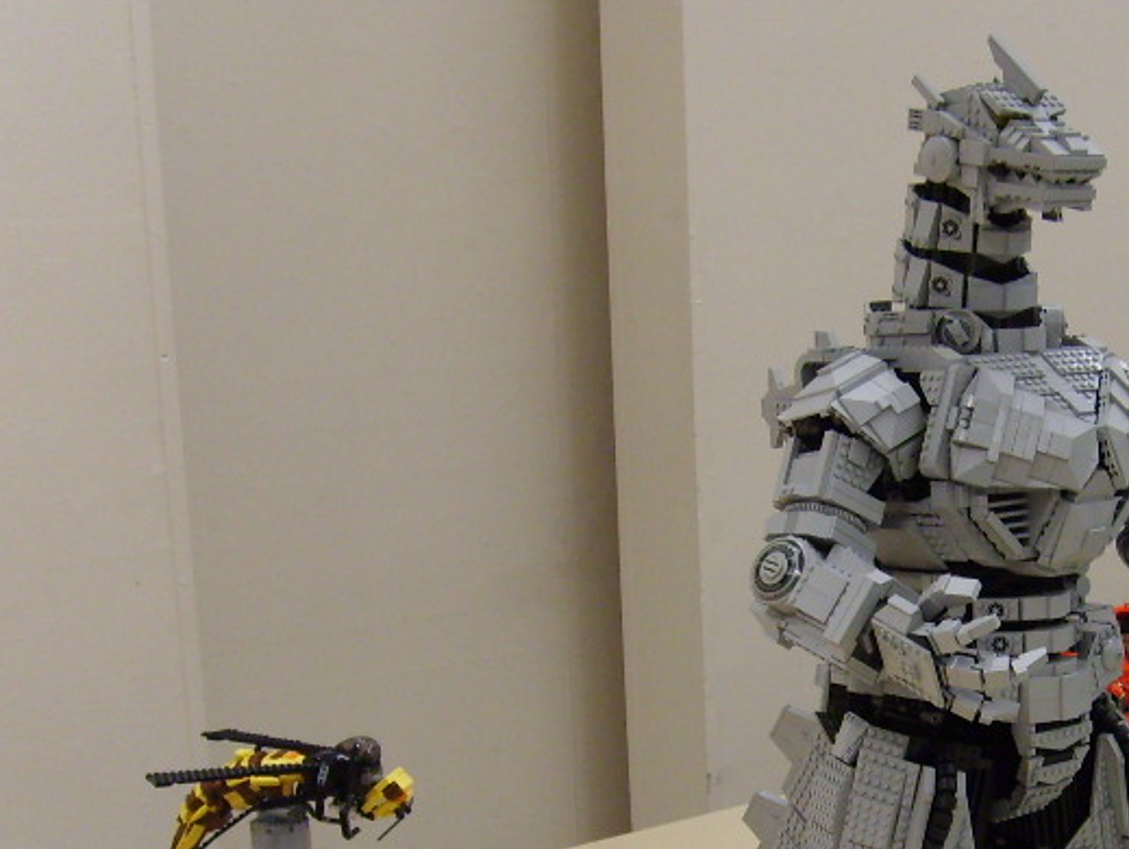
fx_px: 2252
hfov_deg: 27.3
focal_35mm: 69
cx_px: 979
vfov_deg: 21.0
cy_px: 703
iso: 140
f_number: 2.8
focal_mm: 5.8
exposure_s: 1/30
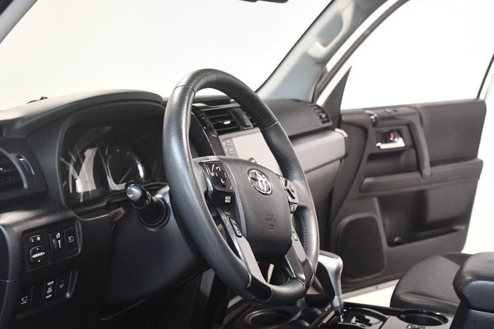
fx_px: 645
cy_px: 211
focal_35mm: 47
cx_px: 209
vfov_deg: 28.5
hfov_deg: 41.8
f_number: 3.8
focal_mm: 24
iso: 3600
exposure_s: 1/60
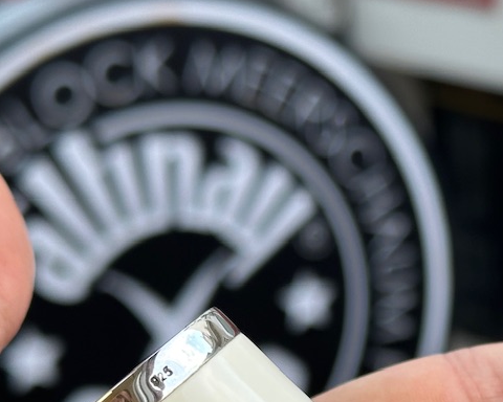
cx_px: 502
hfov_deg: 15.1
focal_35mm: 125
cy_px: 408
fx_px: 1861
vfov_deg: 12.2
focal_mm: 6.86
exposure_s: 1/121
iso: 40
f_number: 1.78
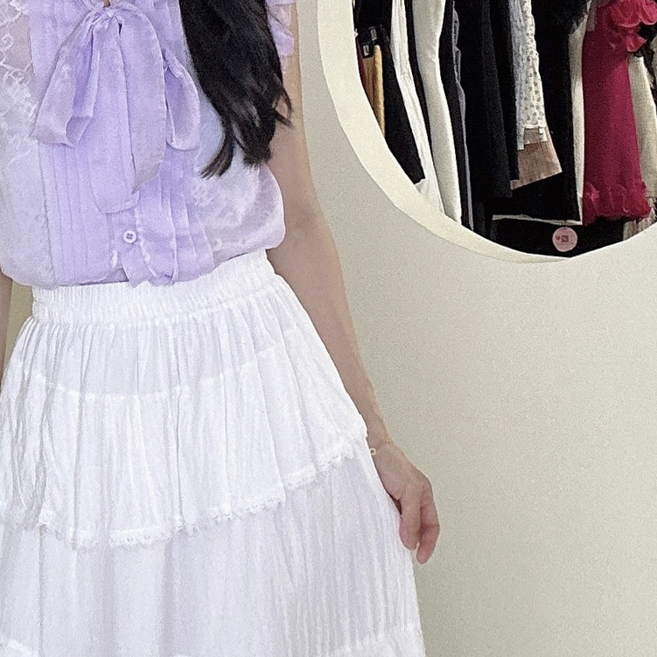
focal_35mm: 65
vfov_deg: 26.1
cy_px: 502
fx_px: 1396
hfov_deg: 26.0
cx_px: 131
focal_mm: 2.69
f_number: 1.9
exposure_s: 1/50
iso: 100
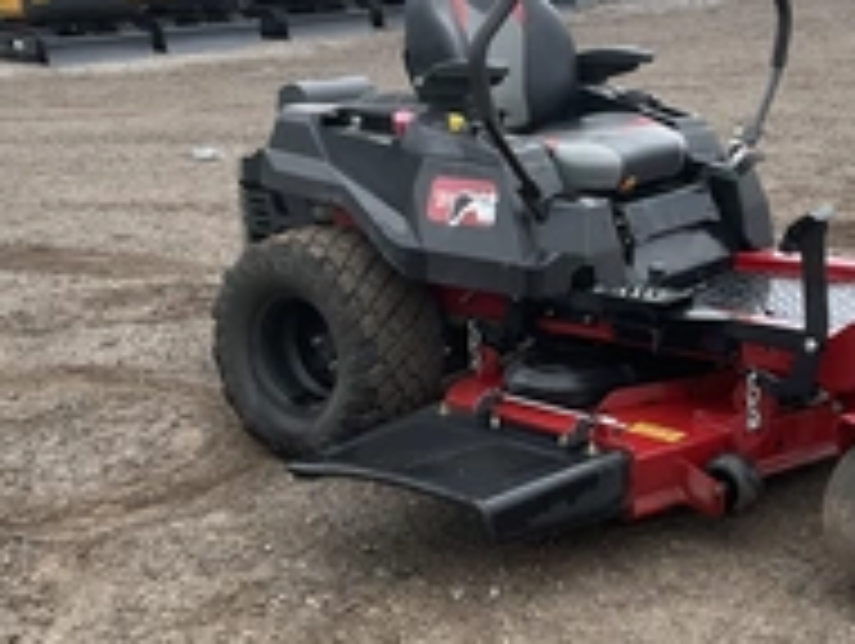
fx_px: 1509
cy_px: 351
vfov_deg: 24.1
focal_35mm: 61
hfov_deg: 31.5
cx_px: 522
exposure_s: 1/124
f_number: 1.8
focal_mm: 3
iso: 20
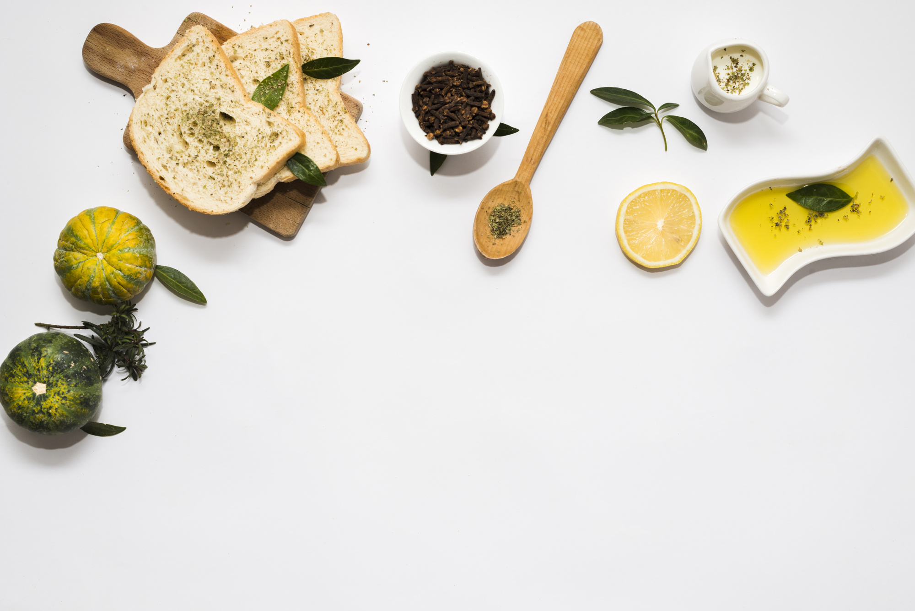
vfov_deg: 27.0
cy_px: 306
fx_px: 1271
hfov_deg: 39.6
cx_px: 458
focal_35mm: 50
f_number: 10
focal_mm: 50
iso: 200
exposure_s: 1/100
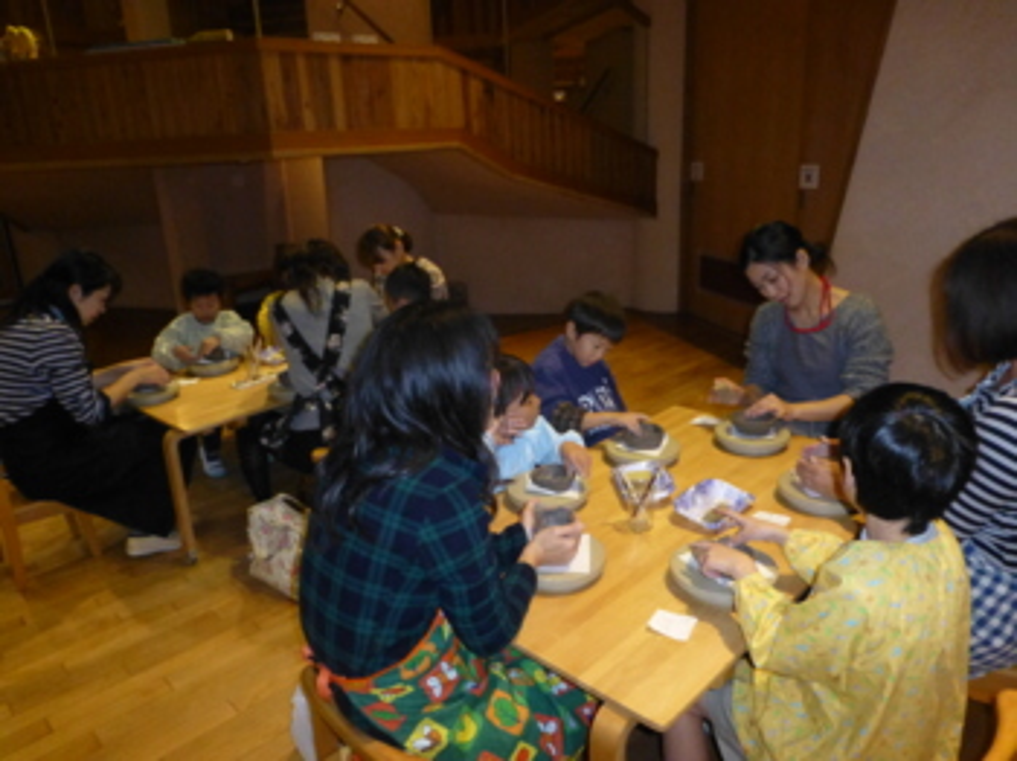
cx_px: 508
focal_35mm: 24
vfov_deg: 56.8
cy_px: 380
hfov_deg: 71.6
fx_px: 705
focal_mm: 4.3
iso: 800
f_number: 3.3
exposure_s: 1/60
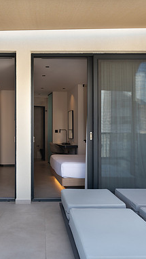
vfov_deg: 56.6
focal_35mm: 35
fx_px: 241
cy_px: 130
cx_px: 43
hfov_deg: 33.3
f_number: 8
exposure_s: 1/13
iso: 125
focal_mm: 22
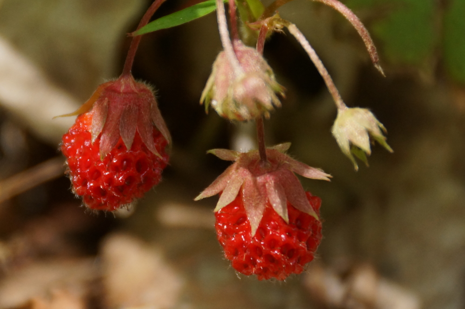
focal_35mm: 375
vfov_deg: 3.7
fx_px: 4842
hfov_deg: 5.5
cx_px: 232
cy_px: 154
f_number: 6.3
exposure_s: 1/400
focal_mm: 250
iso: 640
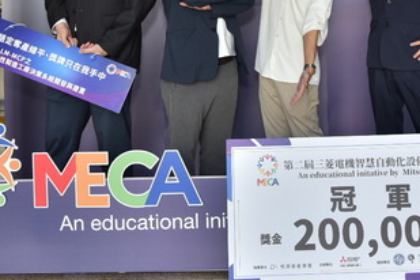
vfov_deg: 19.4
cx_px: 256
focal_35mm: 68
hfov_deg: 29.6
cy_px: -5
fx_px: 793
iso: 400
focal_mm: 30
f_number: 4.5
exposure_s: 1/160
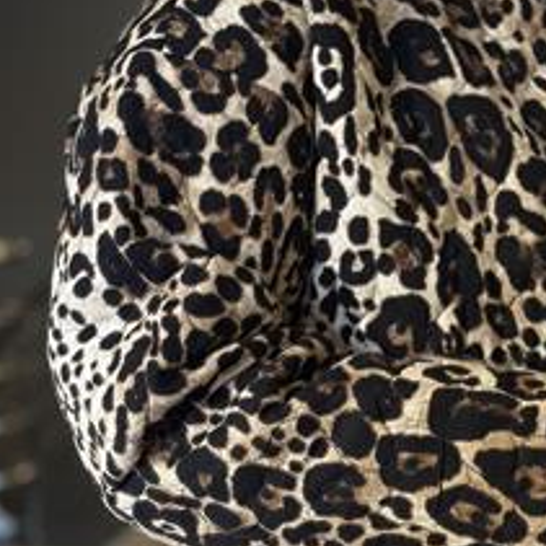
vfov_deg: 20.9
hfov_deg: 20.8
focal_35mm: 83
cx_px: 393
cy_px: 273
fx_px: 1481
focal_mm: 6.86
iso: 125
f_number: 1.78
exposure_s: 1/110
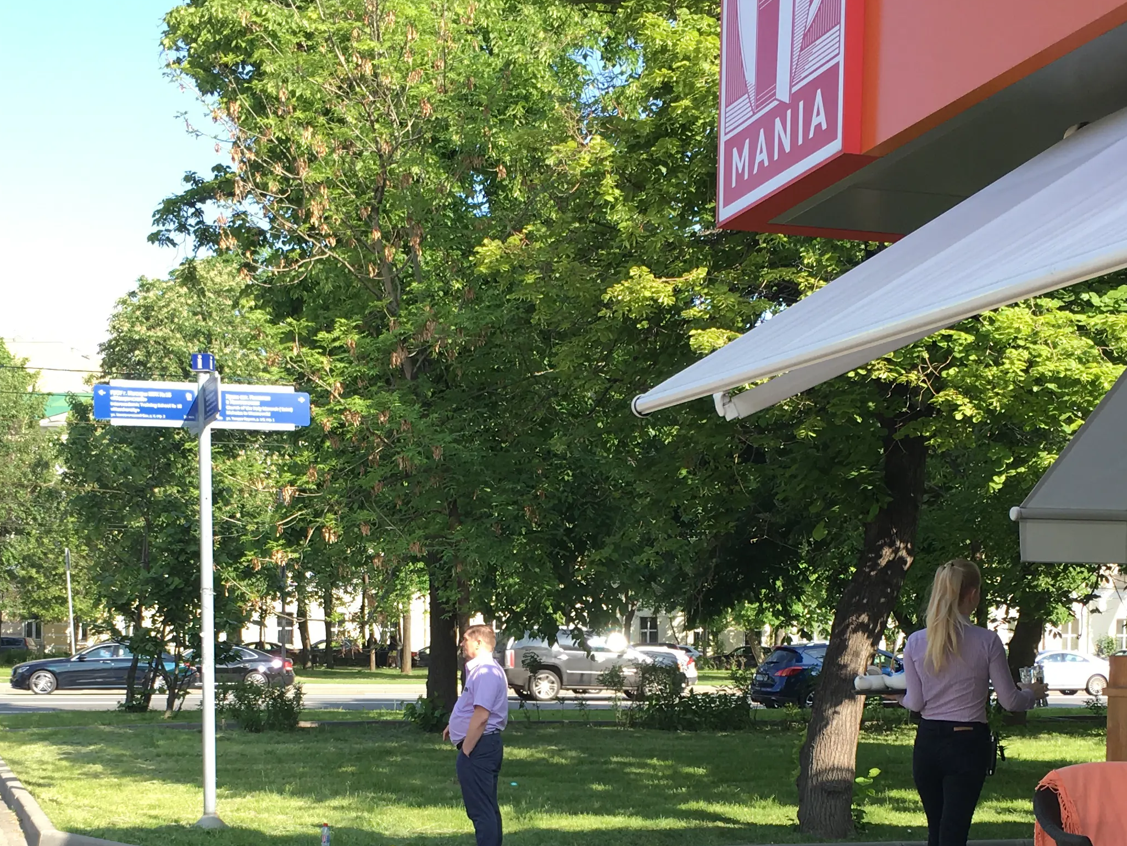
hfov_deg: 33.8
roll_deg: -1.7
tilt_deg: -0.9
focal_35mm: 57
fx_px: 1856
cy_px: 735
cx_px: 582
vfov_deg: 25.0
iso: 25
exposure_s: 1/354
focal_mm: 4.15
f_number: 2.2
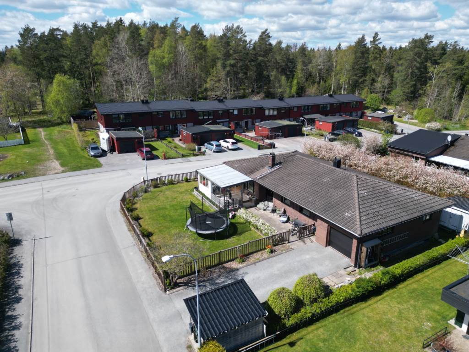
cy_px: 176
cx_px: 234
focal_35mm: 24
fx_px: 325
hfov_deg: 71.6
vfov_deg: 56.8
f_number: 1.7
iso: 130
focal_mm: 6.72
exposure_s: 1/2500
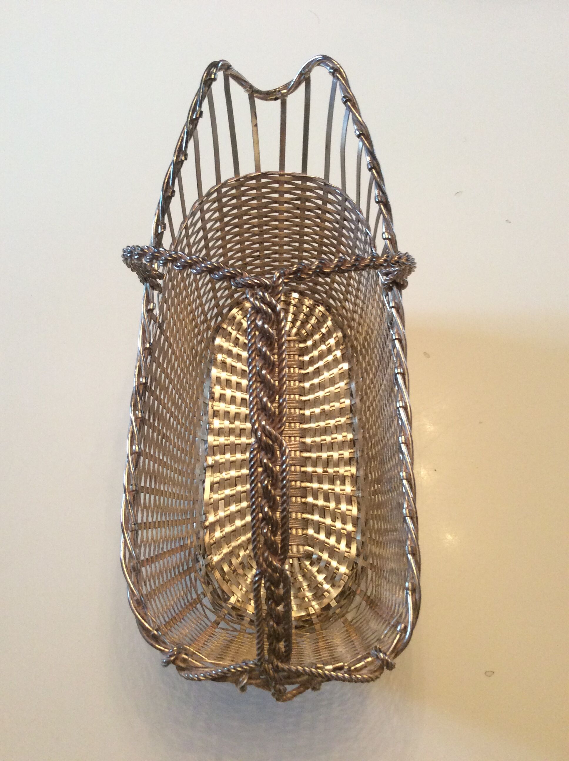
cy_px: 380
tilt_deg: -66.4
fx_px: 703
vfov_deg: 56.9
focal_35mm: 32
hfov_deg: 44.1
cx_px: 284
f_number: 2.4
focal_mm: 3.3
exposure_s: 1/25
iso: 125
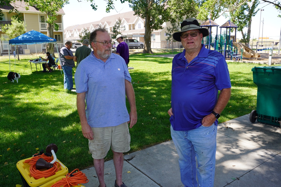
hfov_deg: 61.9
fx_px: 234
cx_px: 140
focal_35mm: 30
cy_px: 94
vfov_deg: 43.6
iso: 100
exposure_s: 1/80
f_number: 6.3
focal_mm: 20
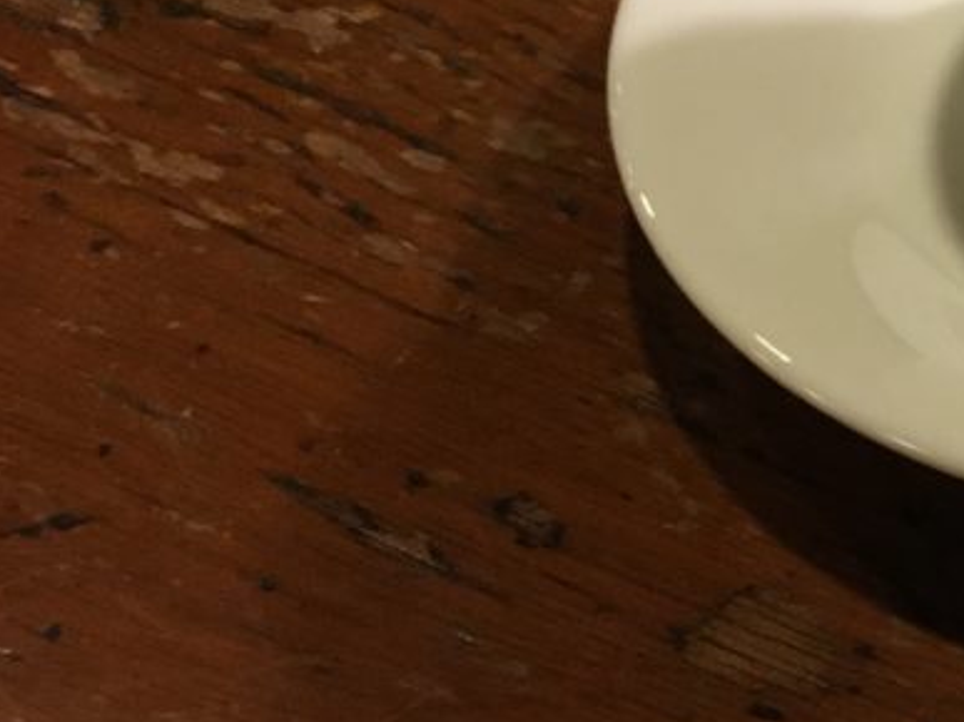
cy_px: 75
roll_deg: -1.2
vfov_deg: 16.2
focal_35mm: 90
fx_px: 2506
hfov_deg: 19.2
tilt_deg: -40.9
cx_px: 1435
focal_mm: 4.15
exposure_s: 1/30
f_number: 2.2
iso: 160
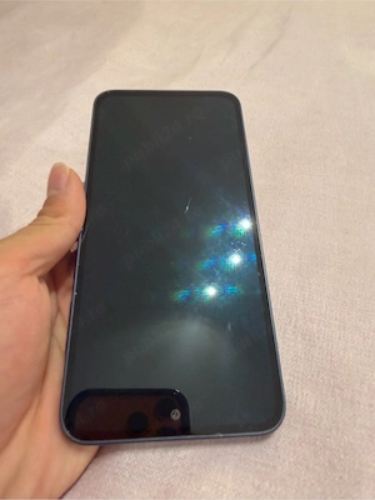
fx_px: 347
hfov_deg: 56.8
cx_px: 188
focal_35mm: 24
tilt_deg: -43.9
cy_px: 250
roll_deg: +1.9
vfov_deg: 71.6
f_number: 2.2
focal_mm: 2.22
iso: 400
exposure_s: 1/50
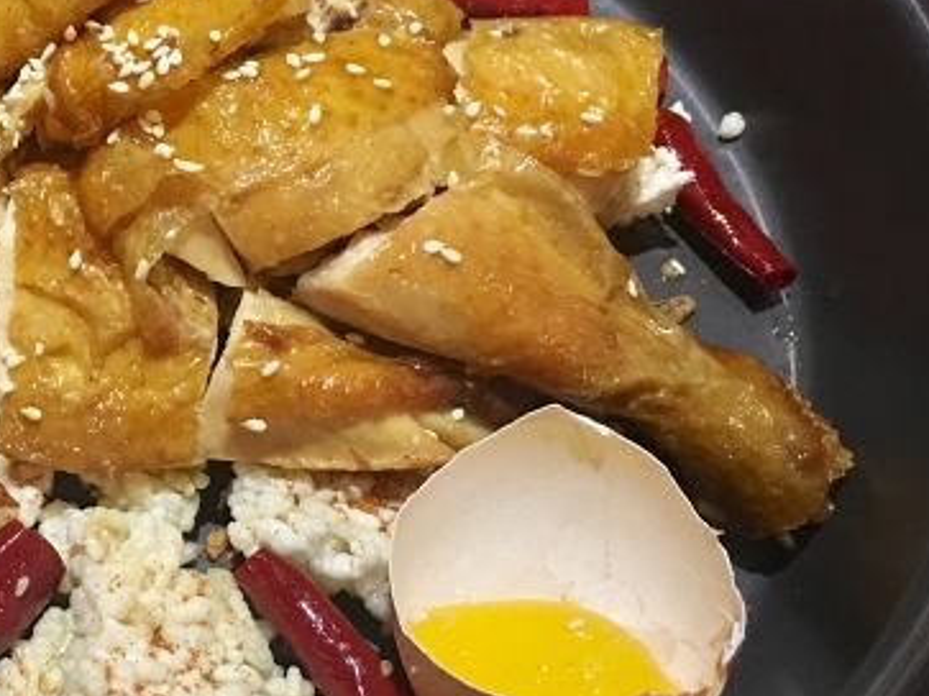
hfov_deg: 32.9
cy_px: 270
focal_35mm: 56
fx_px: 1502
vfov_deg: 26.0
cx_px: 123
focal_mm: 4.15
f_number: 2.2
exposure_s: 1/10
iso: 80
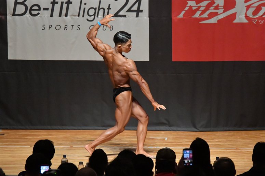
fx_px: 1876
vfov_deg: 5.4
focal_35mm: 255
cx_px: 132
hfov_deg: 8.1
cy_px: 88
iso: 12800
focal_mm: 170
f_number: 5.6
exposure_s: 1/400
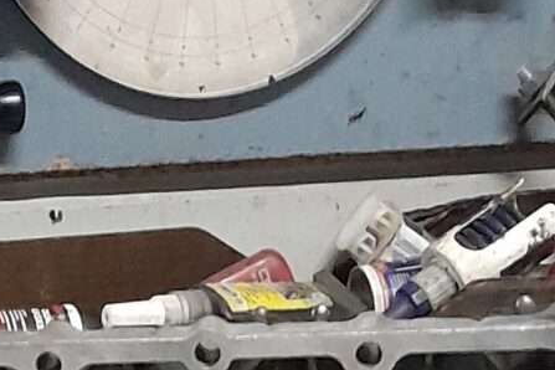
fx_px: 2389
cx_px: 60
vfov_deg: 7.4
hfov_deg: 13.1
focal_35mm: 155
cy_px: 1245
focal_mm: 3.98
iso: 800
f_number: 1.8
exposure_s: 1/25
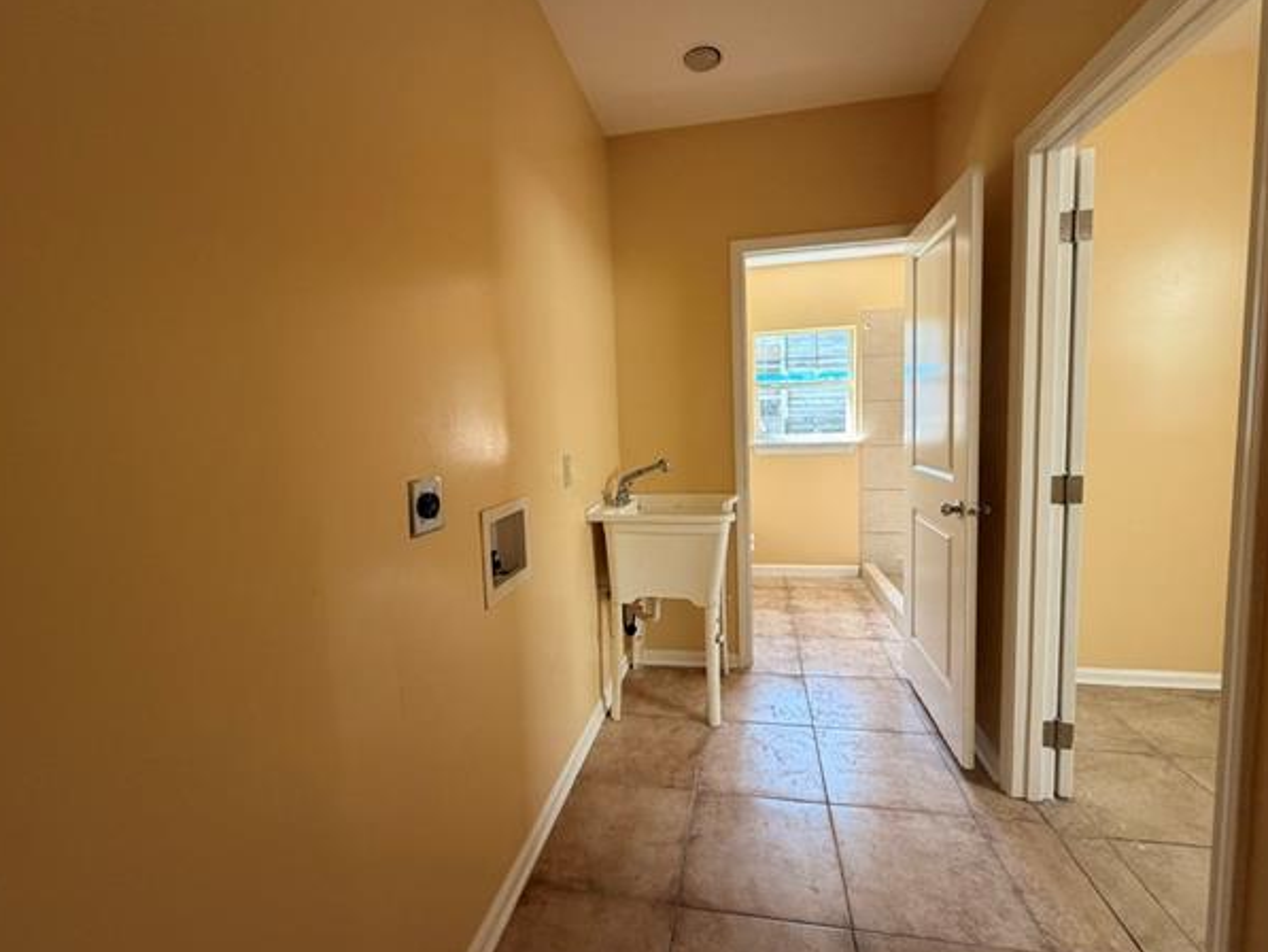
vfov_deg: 81.8
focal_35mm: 15
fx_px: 550
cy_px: 465
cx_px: 652
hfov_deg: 98.1
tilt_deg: -5.5
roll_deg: +1.4
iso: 250
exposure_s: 1/121
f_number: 2.2
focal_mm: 2.22
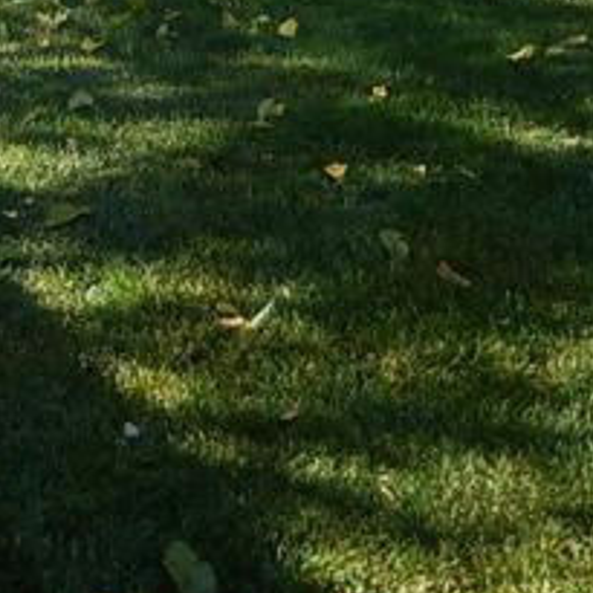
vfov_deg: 23.4
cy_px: -64
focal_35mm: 69
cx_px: 67
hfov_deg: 24.3
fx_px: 1337
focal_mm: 4.5
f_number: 3.4
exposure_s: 1/200
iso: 125
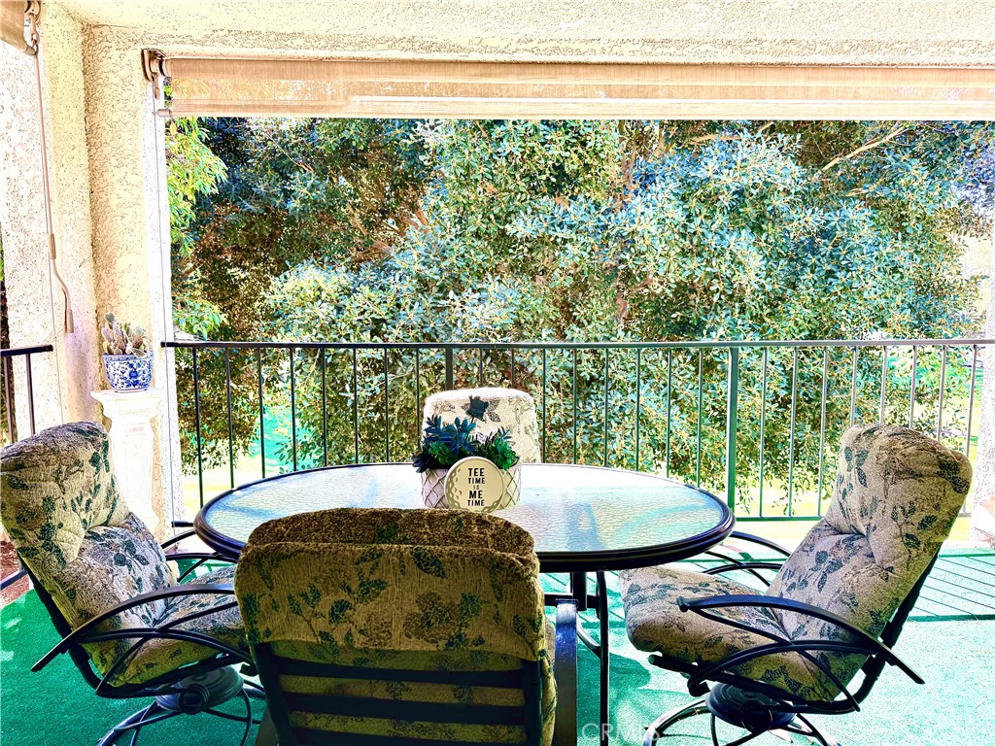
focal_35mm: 24
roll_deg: +0.5
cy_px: 373
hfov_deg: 71.6
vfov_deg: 56.8
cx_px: 498
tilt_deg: -6.8
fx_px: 690
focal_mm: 6.76
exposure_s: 1/309
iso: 100
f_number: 1.78
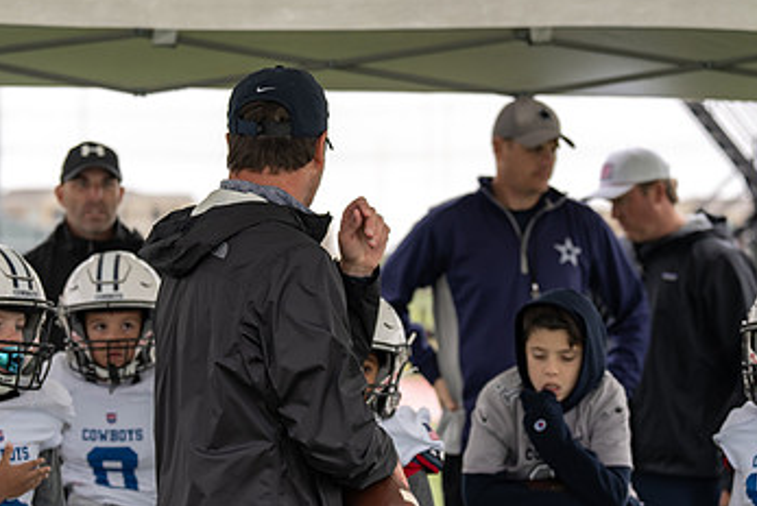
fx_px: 2462
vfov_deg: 11.7
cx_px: 264
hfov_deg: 17.4
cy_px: 322
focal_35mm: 117
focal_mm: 70
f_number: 2.8
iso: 100
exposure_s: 1/320
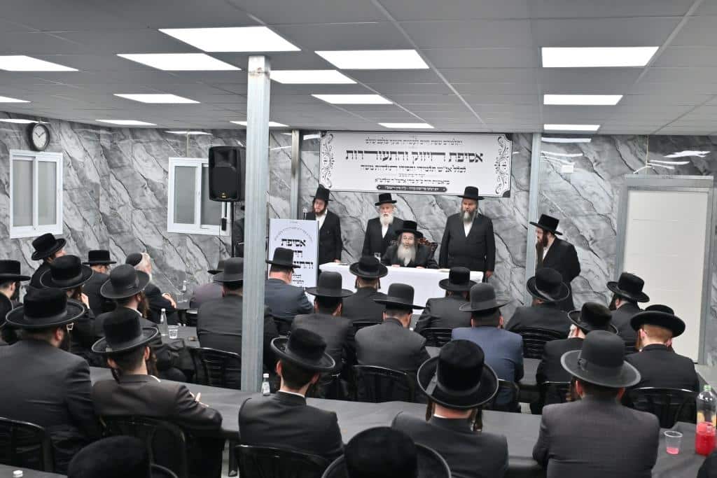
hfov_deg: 53.1
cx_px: 358
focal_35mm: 36
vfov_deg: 36.9
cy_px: 239
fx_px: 717
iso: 640
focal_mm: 24
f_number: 4
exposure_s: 1/250
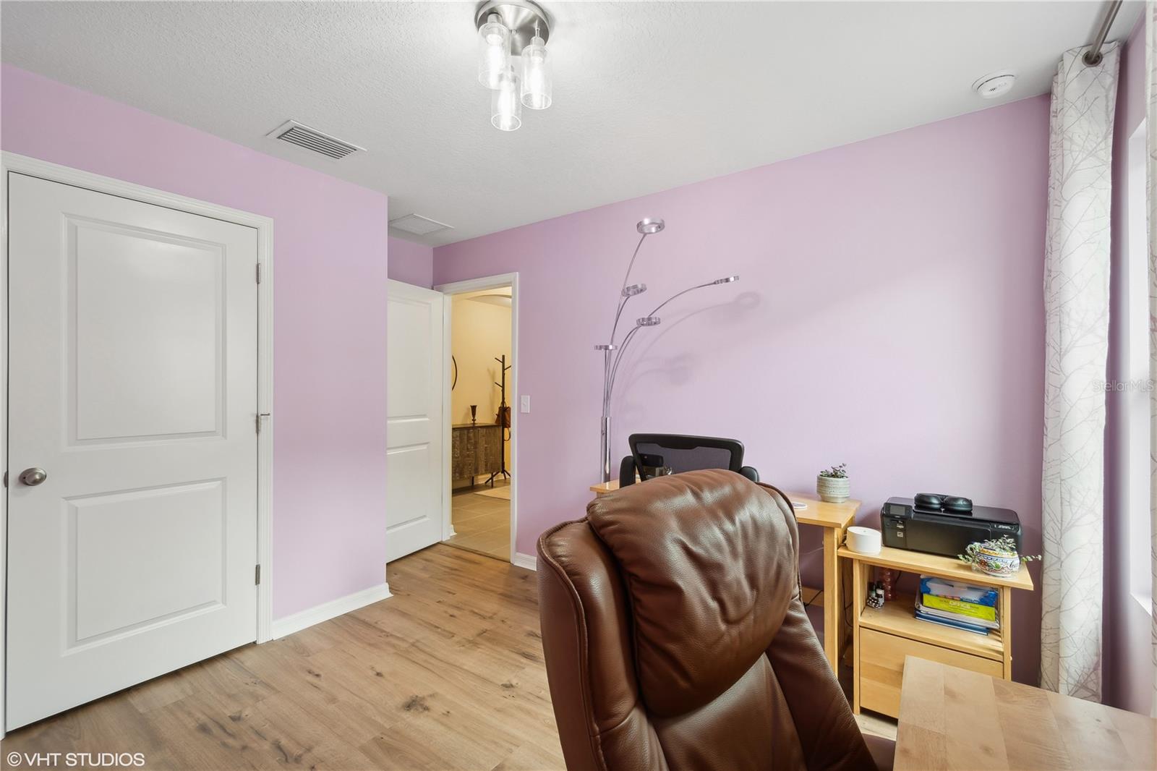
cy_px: 386
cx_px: 578
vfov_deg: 77.3
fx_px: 482
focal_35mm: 15
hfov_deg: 100.4
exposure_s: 1/8
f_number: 8
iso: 200
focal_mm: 10
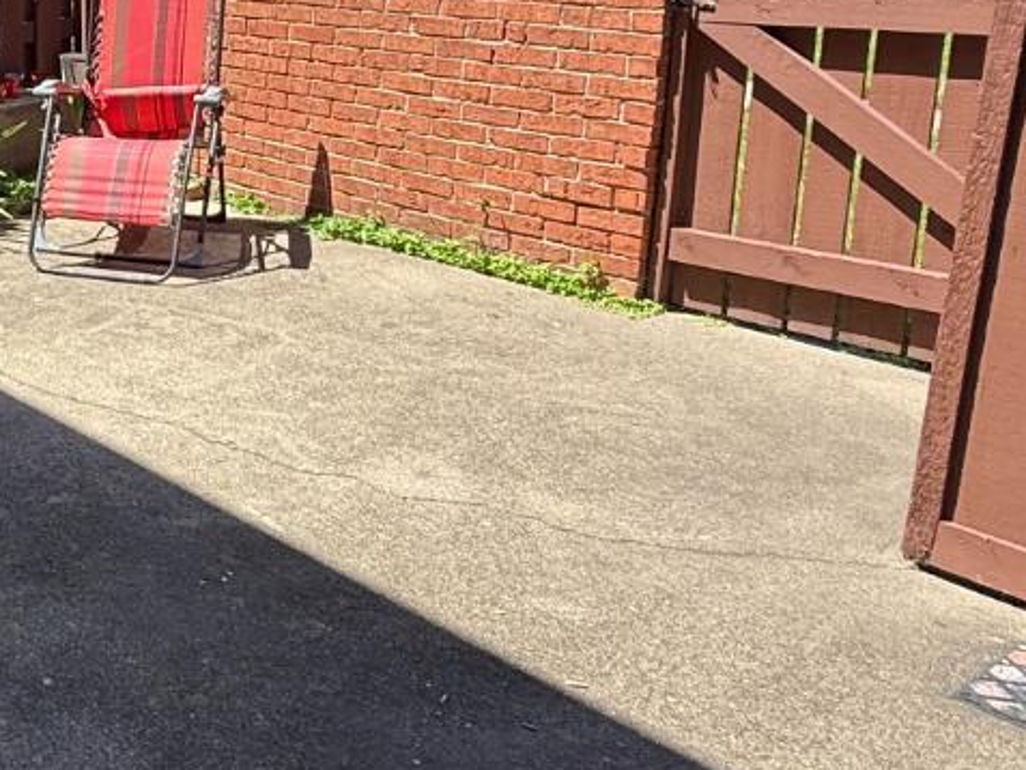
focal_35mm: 44
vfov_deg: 32.1
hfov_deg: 34.9
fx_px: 1304
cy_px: 165
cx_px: -181
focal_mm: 2.22
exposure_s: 1/701
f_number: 2.2
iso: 50
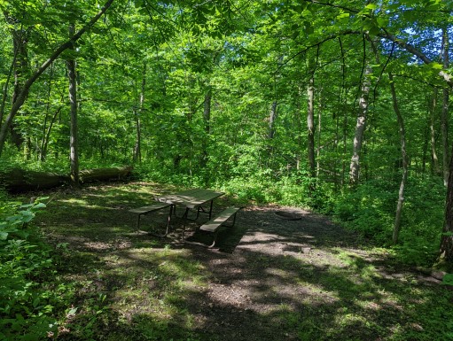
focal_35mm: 24
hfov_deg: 71.5
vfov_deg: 57.0
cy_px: 170
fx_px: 315
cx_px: 226
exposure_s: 1/267
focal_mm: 6.81
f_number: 1.85
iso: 39
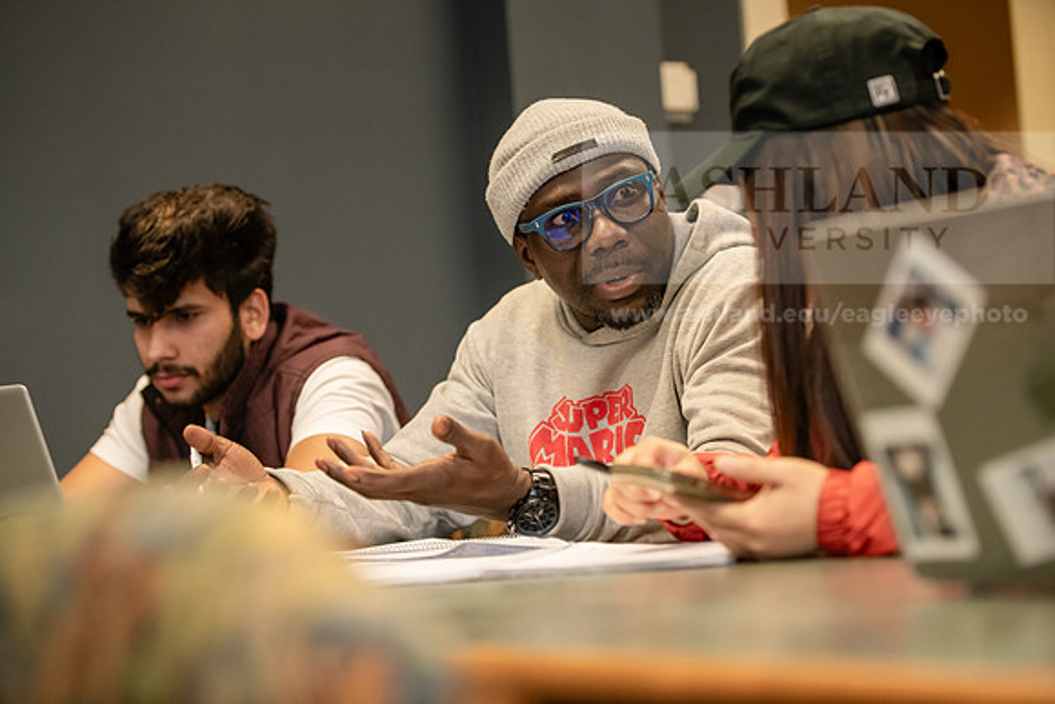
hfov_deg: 24.8
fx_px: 2404
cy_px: 352
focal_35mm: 82
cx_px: 528
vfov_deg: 16.7
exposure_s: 1/200
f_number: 3.2
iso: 2000
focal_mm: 82
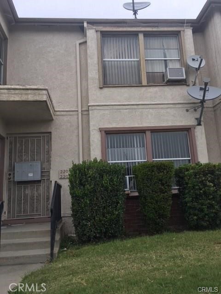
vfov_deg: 61.7
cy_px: 147
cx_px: 110
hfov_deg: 48.2
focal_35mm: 29
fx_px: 247
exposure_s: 1/481
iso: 25
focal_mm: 4.15
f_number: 2.2
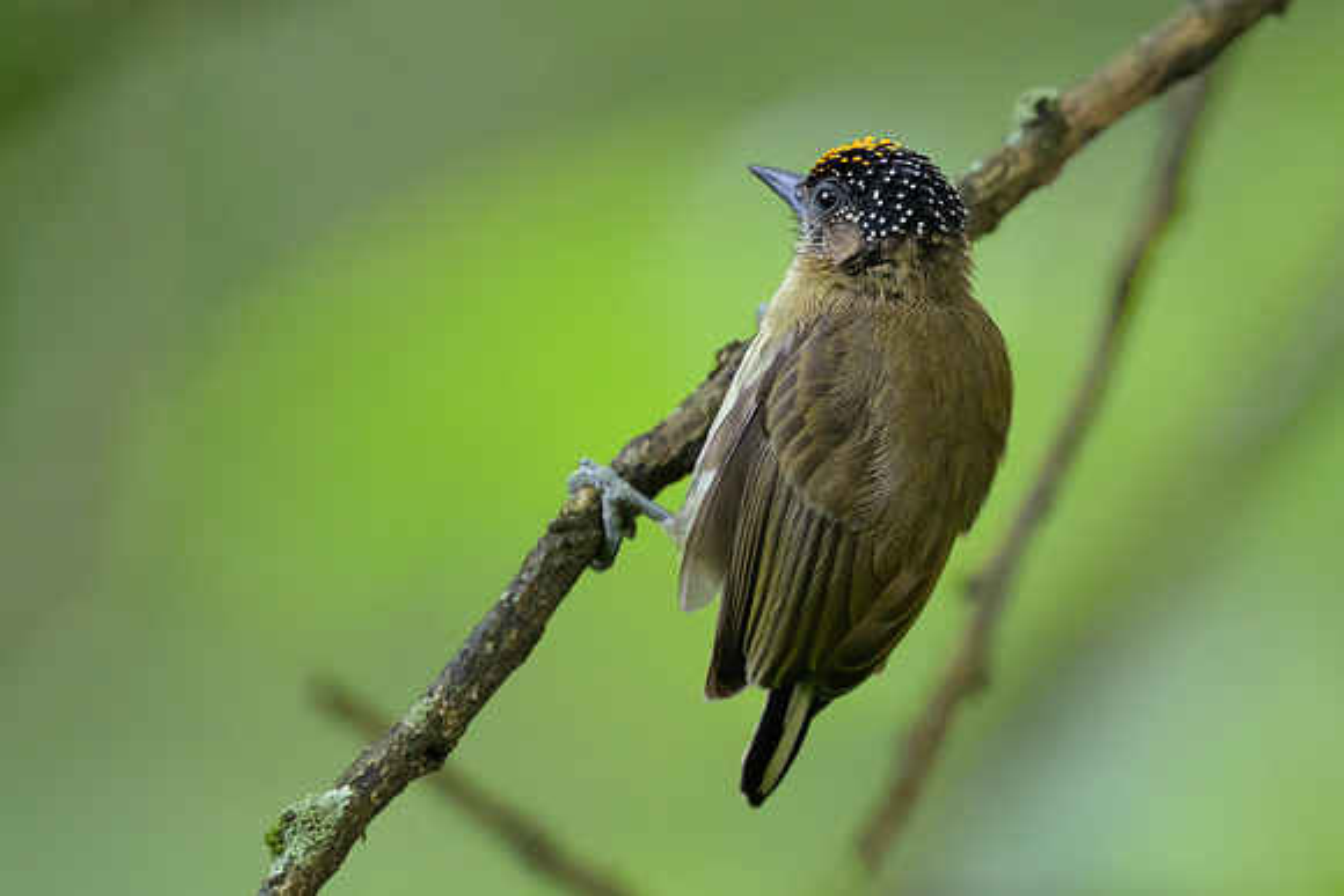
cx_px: 918
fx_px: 43647
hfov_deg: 1.8
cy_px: 296
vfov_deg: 1.2
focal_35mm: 1169
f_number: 4
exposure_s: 1/400
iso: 2500
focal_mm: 560
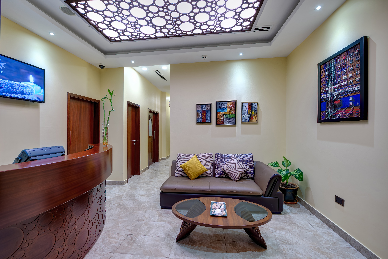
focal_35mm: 14
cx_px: 194
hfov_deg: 104.2
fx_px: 151
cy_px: 130
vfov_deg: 81.2
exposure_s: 1/1.25
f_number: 8
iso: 100
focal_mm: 14
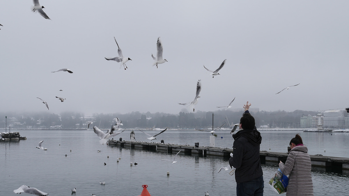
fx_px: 389
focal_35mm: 42
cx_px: 173
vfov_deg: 28.3
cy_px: 114
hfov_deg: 48.4
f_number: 8
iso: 200
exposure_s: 1/400
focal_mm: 19
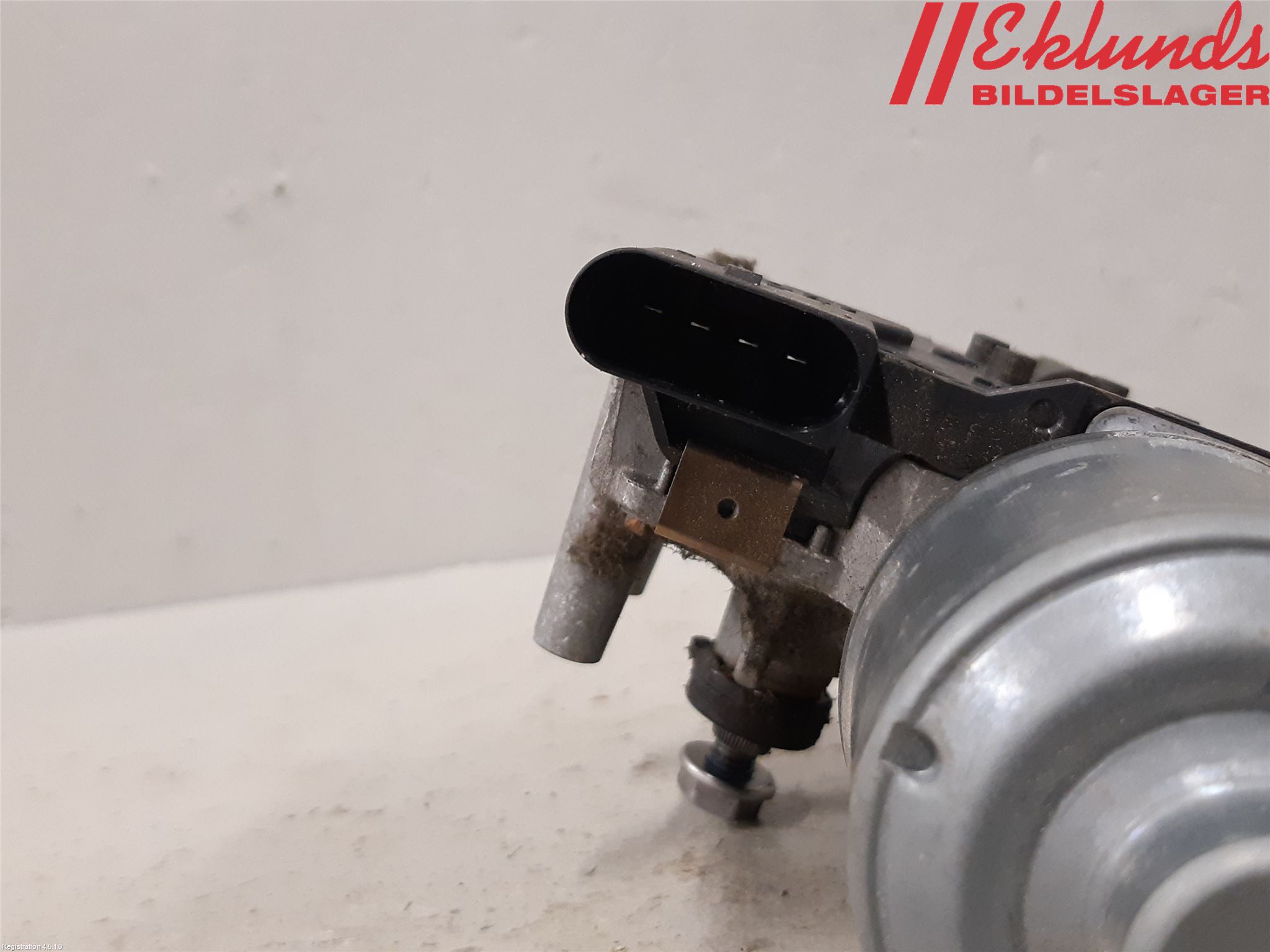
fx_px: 954
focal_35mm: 26
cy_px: 476
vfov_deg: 53.1
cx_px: 635
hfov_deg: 67.3
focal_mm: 3.93
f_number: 1.7
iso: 200
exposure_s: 1/50
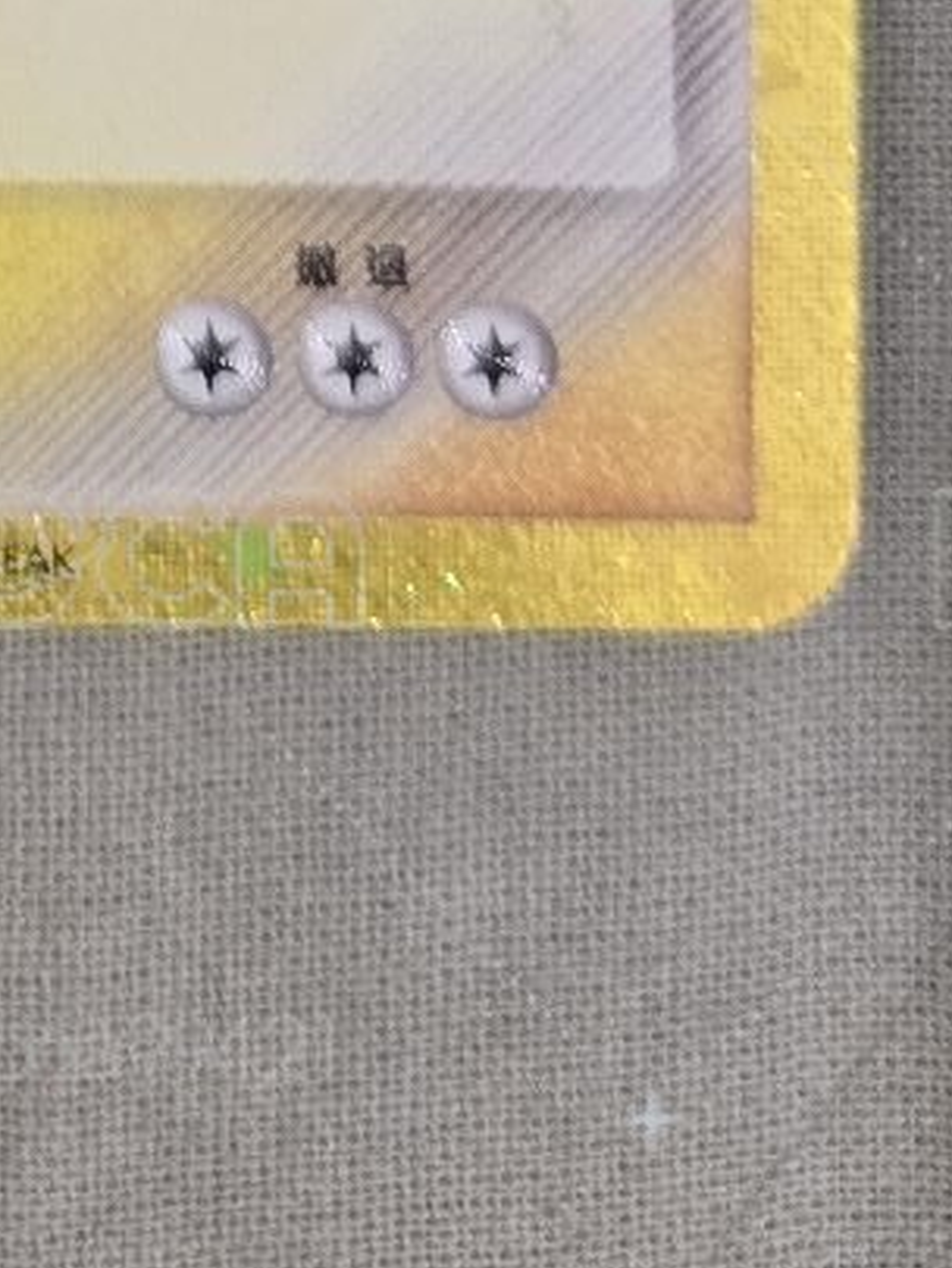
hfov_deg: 12.9
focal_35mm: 109
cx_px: -476
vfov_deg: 14.1
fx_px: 3995
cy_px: -1512
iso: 320
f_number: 1.7
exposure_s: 1/120
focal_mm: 6.3
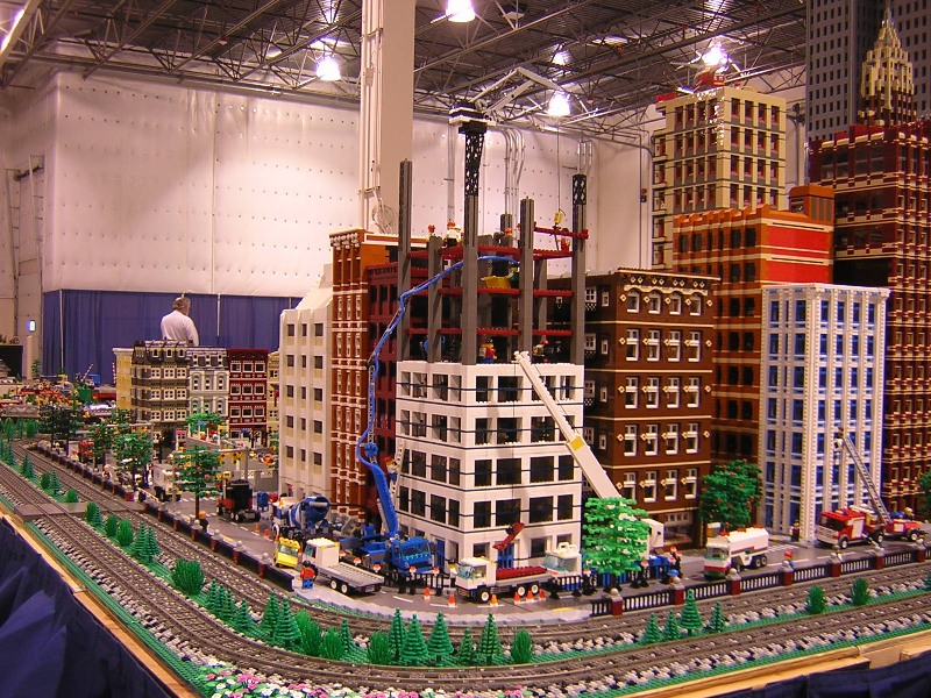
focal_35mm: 36
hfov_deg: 51.4
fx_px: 968
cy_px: 349
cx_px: 466
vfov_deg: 39.7
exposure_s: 1/13.5
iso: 100
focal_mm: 4.7
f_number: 2.6
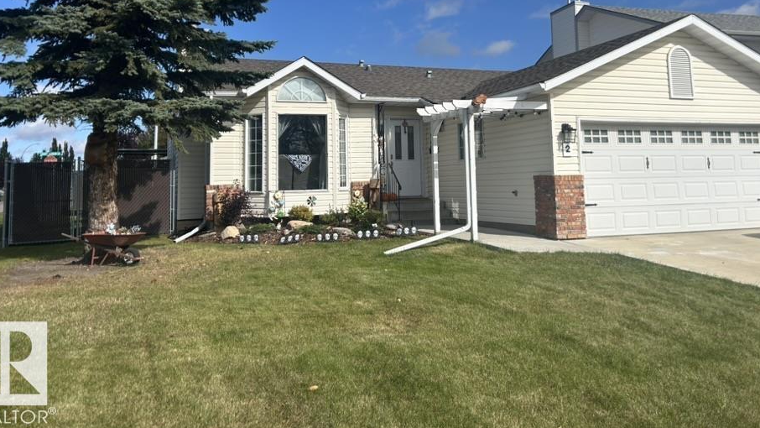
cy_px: 113
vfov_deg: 36.0
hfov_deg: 61.0
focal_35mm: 32
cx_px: 393
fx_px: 645
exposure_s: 1/6993
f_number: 1.5
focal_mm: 5.7
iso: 50
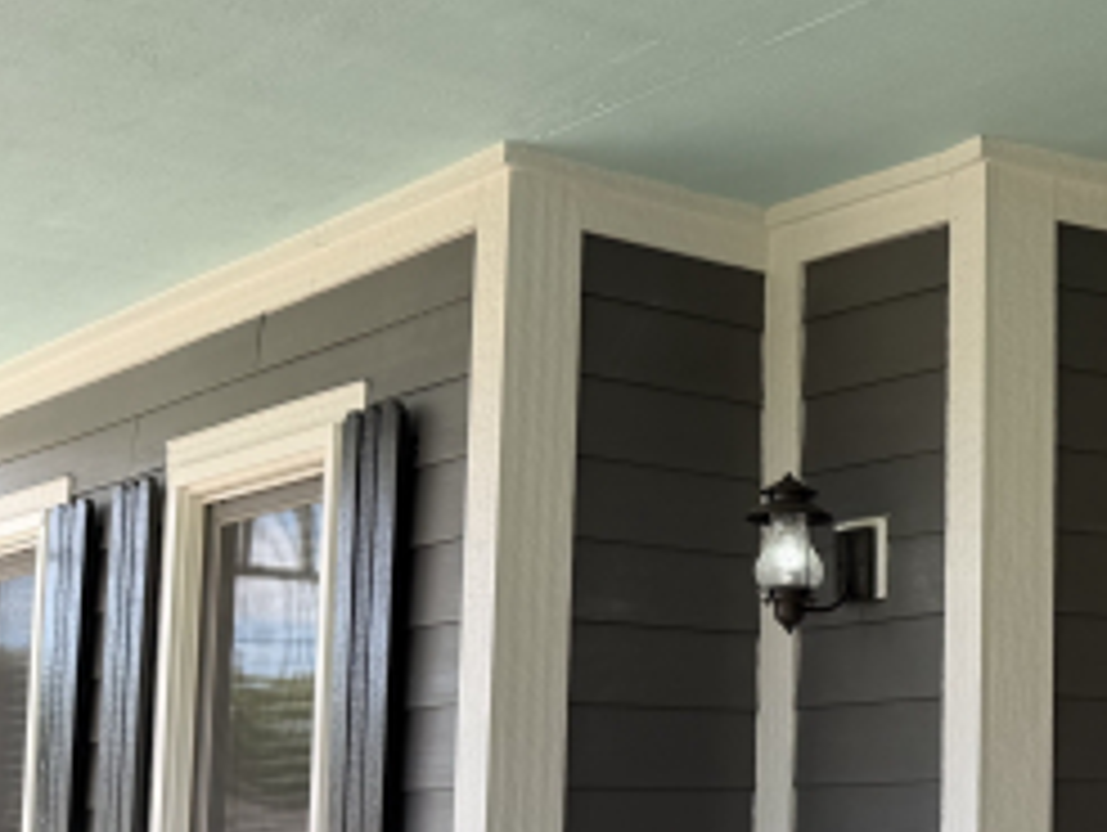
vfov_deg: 22.4
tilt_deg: +4.5
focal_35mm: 65
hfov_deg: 25.7
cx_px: 1424
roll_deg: +0.3
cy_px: 621
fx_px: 2081
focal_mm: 6.76
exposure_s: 1/689
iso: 80
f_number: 1.78
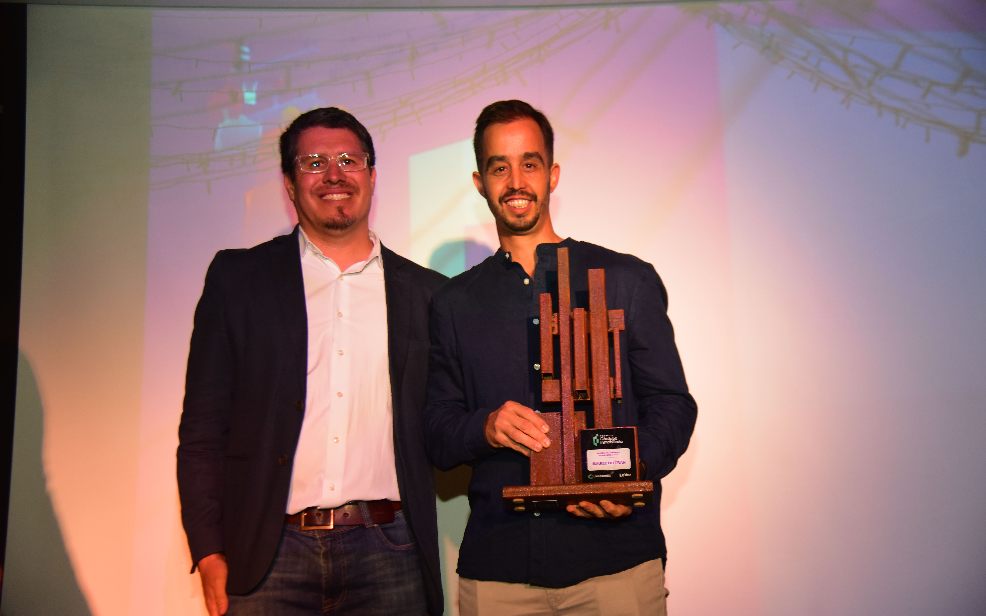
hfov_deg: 39.6
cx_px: 493
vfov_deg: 25.3
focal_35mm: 51
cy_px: 321
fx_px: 1370
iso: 2500
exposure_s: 1/100
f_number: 4
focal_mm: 50
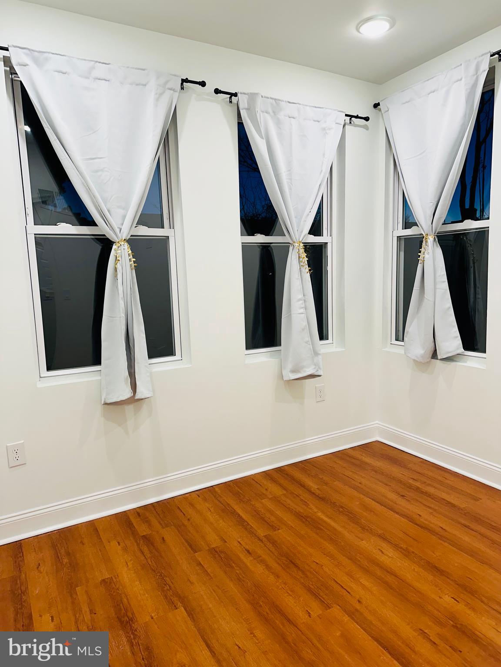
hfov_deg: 56.8
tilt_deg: -6.6
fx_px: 463
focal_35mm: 24
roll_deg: +1.7
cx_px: 250
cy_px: 334
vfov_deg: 71.6
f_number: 1.78
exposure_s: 1/120
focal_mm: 6.86
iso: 160
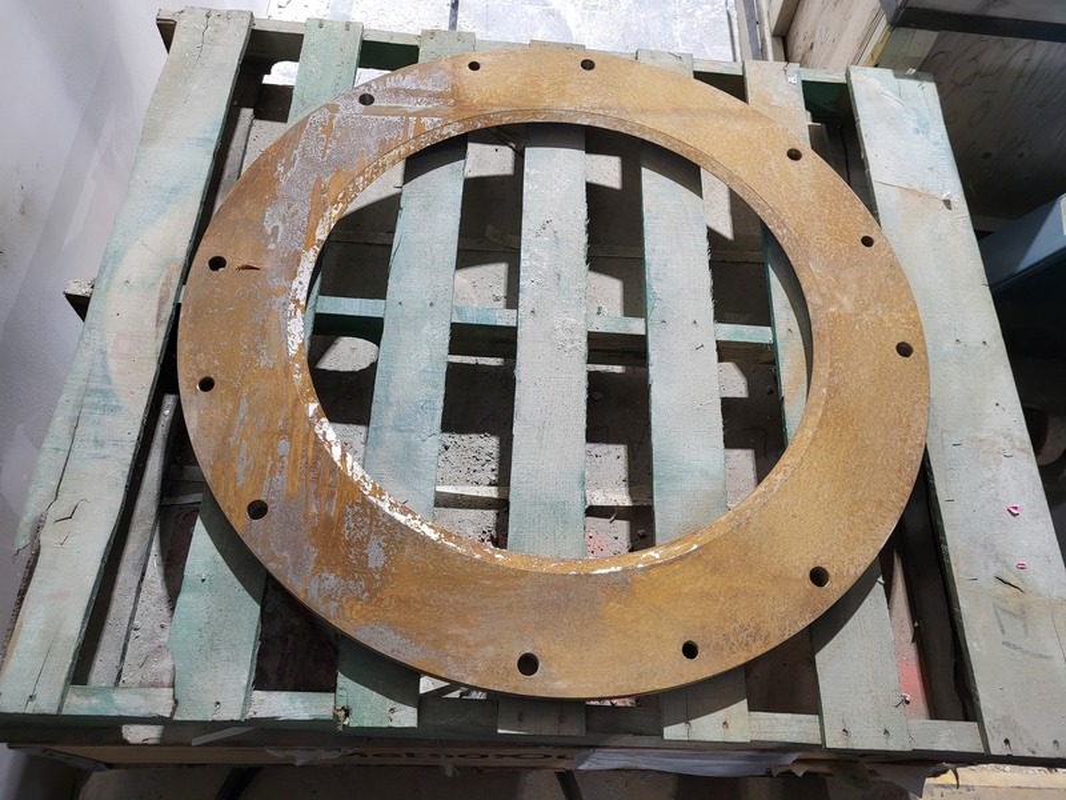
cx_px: 533
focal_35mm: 26
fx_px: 801
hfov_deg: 67.3
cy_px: 400
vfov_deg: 53.1
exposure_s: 1/50
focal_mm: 5.4
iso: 250
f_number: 1.8
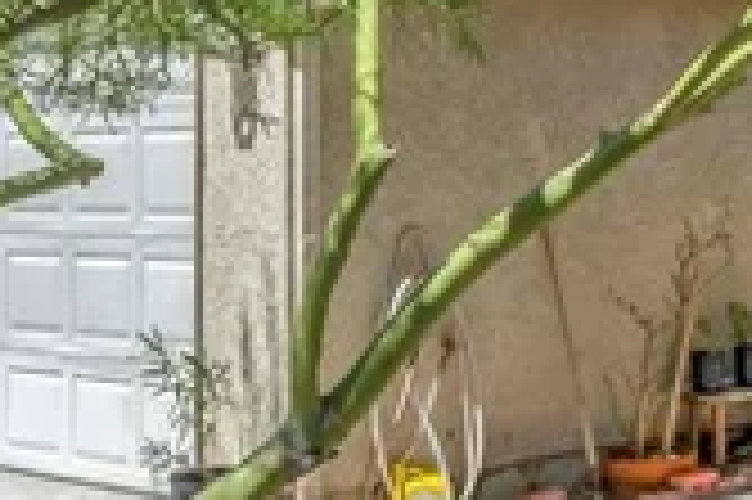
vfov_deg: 15.5
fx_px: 1795
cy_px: -34
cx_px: 1000
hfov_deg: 21.3
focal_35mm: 86
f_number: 8
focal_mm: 14
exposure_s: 1/1250
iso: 320
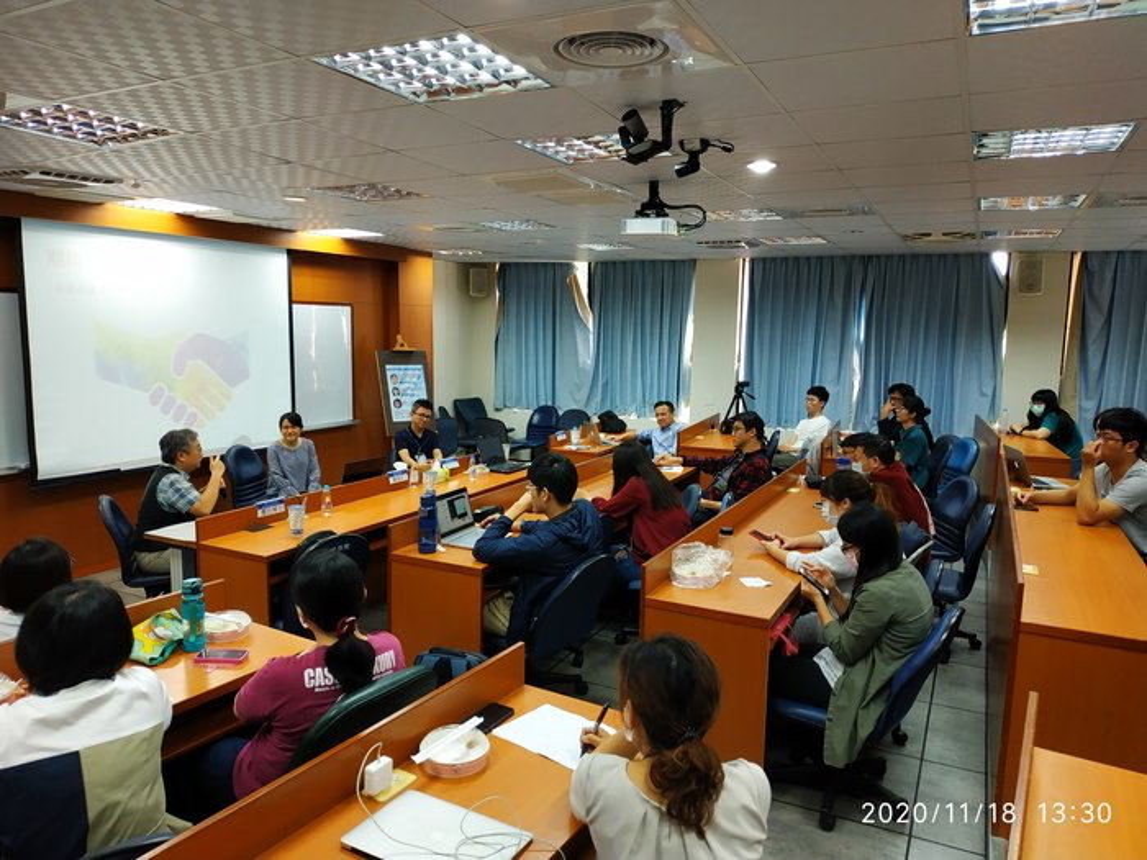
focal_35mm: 24
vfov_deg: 56.8
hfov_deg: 71.6
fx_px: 795
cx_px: 574
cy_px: 430
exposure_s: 1/40
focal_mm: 3.94
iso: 200
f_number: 1.9
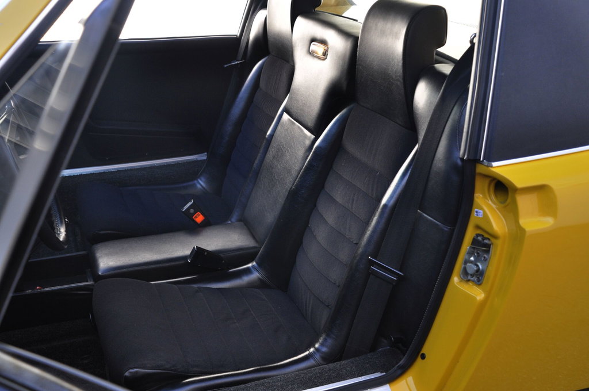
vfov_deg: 31.8
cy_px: 196
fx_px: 686
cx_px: 294
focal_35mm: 42
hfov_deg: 46.5
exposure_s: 1/100
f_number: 5
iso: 500
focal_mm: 28
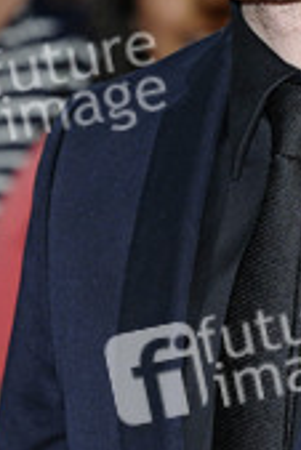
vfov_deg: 4.4
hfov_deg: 3.0
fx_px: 5782
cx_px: 321
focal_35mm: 462
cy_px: -37
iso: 640
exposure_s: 1/200
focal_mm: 130
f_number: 5.6
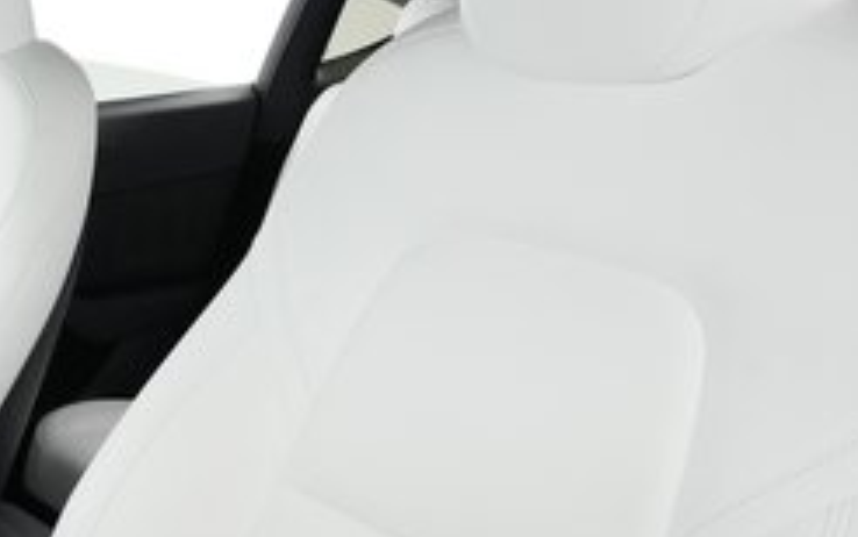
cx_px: 14
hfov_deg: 39.5
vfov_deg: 28.5
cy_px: 345
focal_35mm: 45
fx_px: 1053
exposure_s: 1/25
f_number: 7.1
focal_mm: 17
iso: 8000
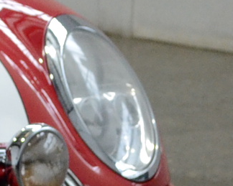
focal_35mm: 460
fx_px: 3171
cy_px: 104
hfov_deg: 4.0
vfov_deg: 3.4
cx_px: -565
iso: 1600
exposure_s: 1/320
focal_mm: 46
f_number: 5.3
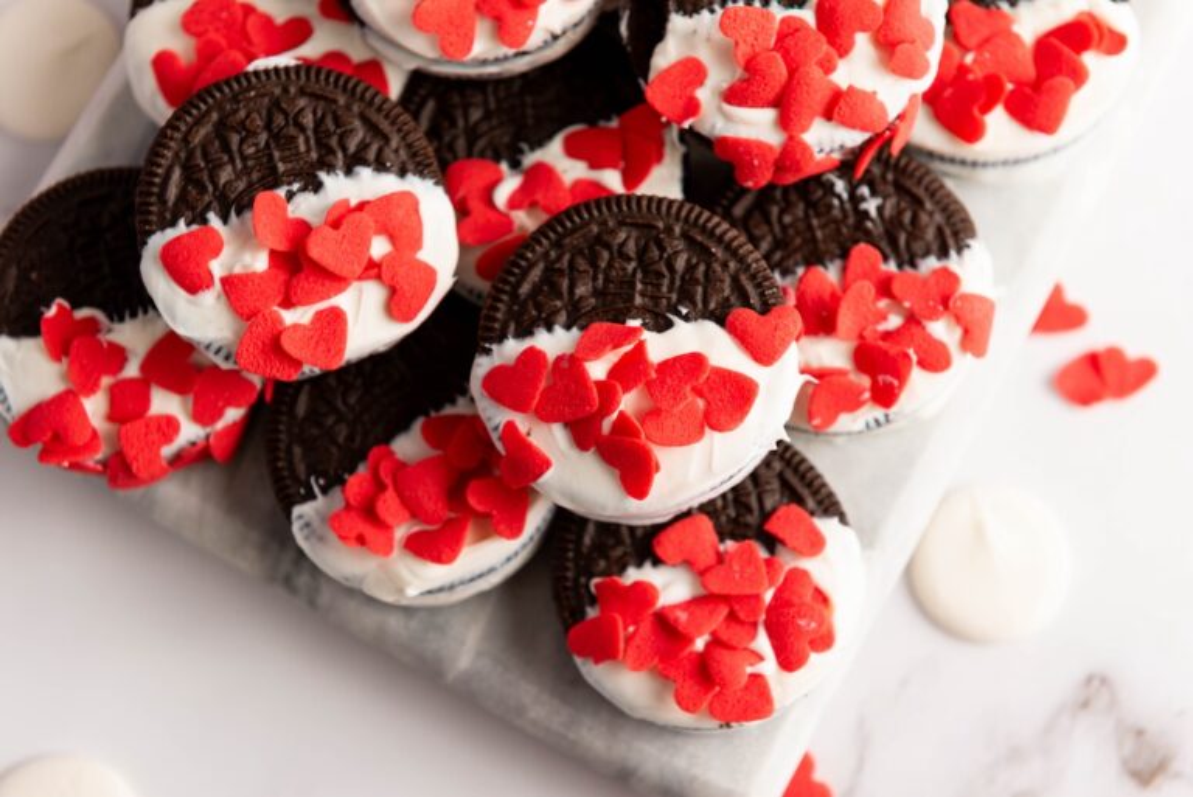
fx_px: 2321
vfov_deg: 19.5
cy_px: 398
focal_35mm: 70
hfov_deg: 28.8
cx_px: 596
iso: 280
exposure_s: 1/160
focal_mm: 70
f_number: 6.3
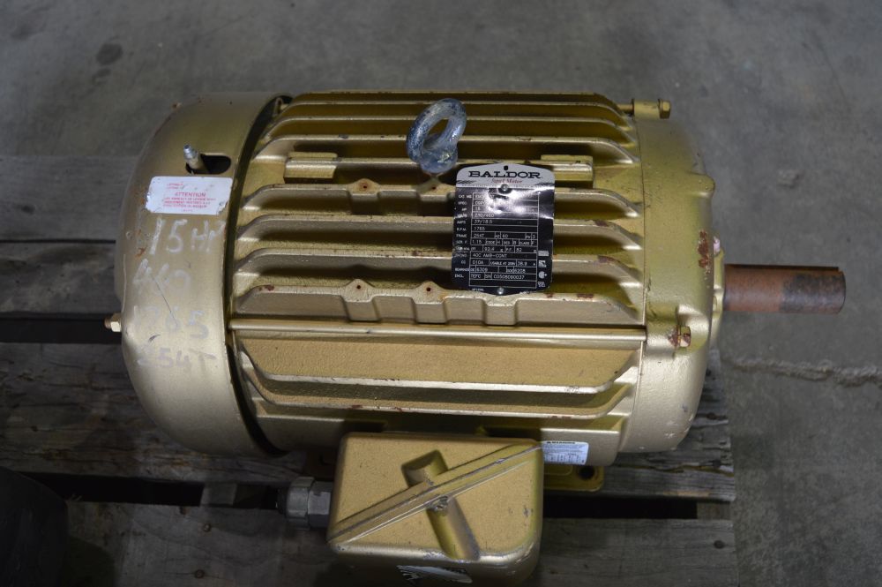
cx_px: 441
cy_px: 294
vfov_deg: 39.9
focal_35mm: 33
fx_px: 808
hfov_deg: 57.3
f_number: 3.8
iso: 400
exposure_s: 1/60
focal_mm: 22
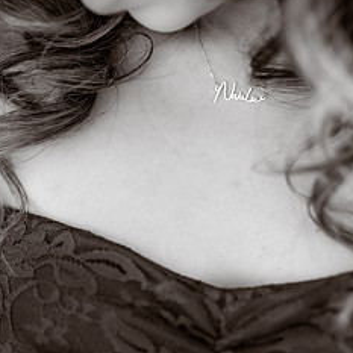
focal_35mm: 82
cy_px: 186
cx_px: 198
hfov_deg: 21.1
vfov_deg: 21.1
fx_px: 946
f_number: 1.4
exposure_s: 1/400
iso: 160
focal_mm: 50
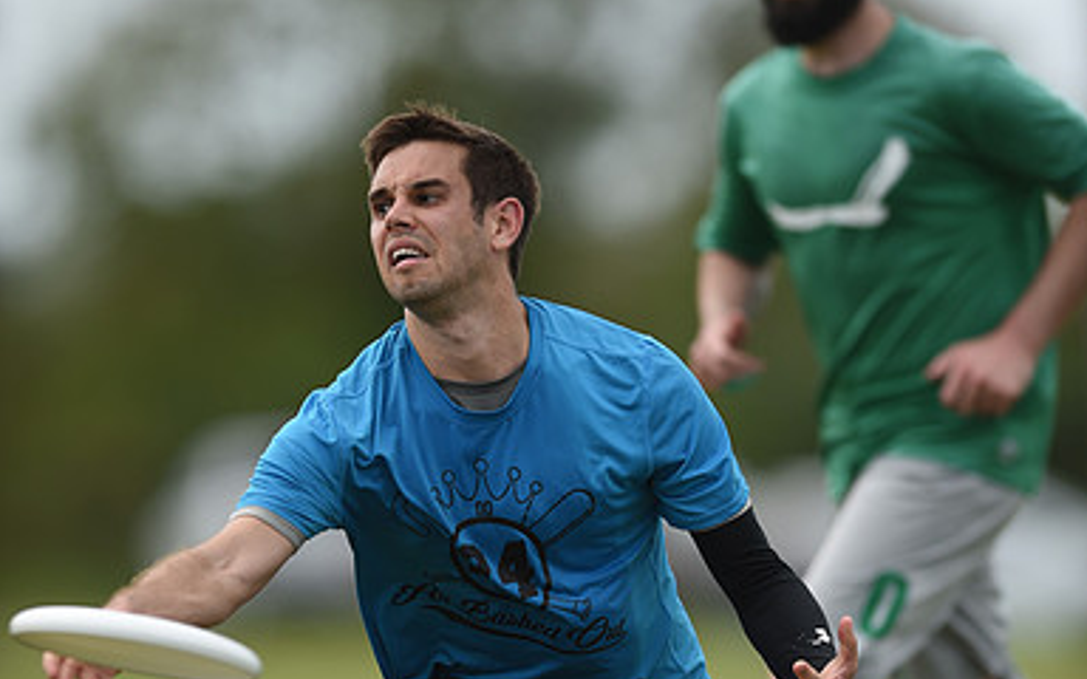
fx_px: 18249
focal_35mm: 616
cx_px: 544
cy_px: 521
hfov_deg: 3.4
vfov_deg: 2.1
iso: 100
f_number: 2.8
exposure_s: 1/1600
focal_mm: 400
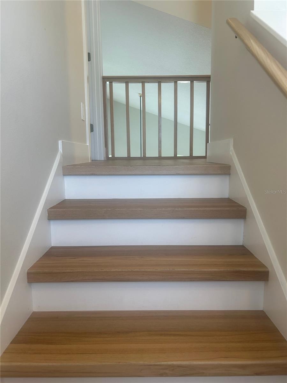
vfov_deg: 67.3
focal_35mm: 26
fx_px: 287
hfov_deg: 53.1
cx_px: 144
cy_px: 192
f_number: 1.5
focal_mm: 5.7
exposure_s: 1/120
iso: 80
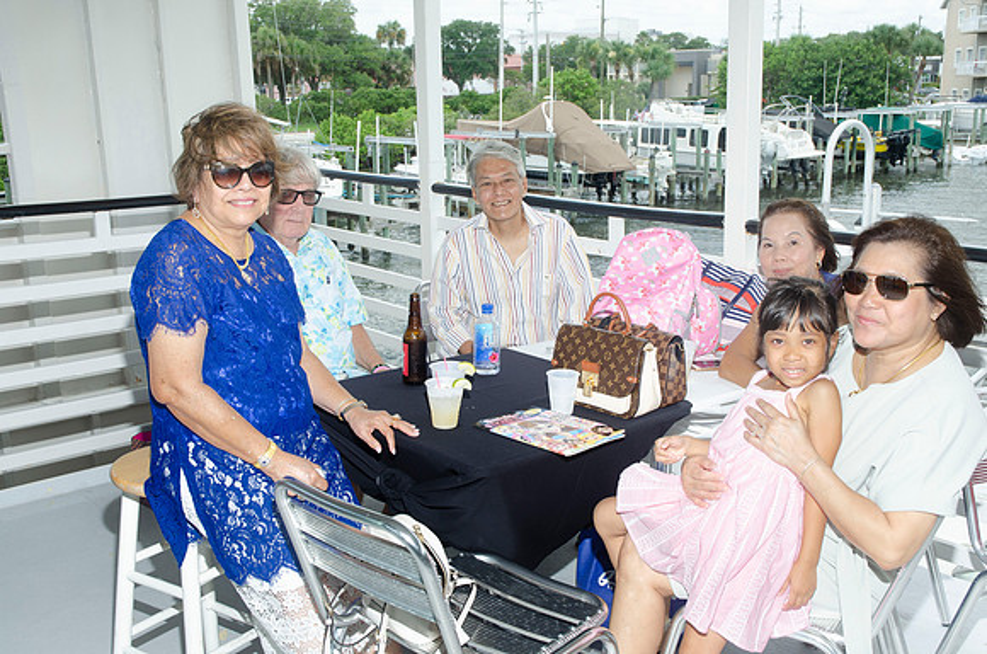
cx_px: 494
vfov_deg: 32.9
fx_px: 1108
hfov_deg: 48.0
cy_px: 327
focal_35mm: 40
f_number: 8
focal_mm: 27
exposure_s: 1/250
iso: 200
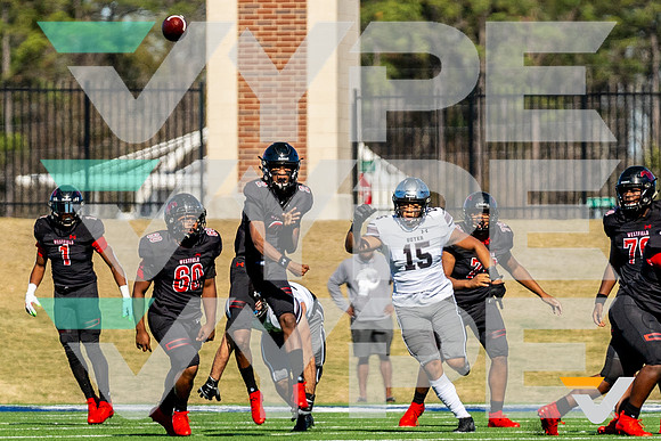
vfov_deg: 2.5
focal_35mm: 545
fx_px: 10007
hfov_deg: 3.8
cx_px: 325
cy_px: 263
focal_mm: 200
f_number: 2.8
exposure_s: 1/2500
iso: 400
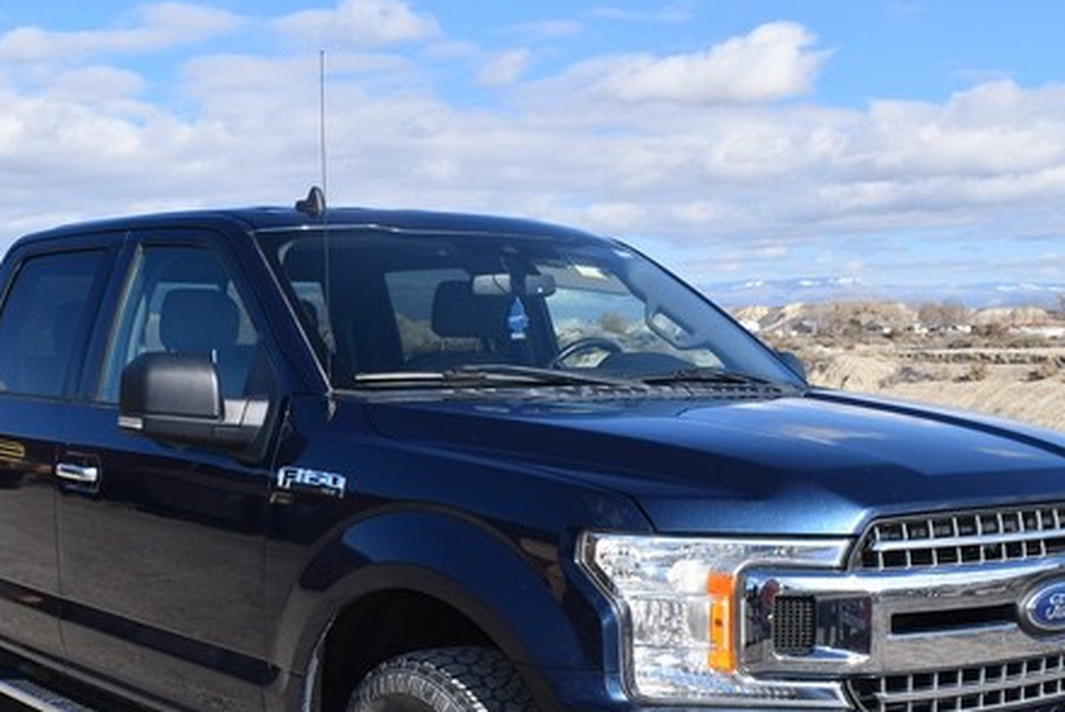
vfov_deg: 23.9
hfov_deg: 35.4
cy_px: 567
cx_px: 413
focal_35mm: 56
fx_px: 1658
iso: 100
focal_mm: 22
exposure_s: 1/200
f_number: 10
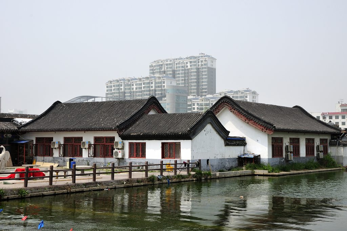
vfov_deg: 23.7
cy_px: 116
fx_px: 549
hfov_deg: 35.1
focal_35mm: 57
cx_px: 174
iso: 200
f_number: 13
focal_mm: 38
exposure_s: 1/250
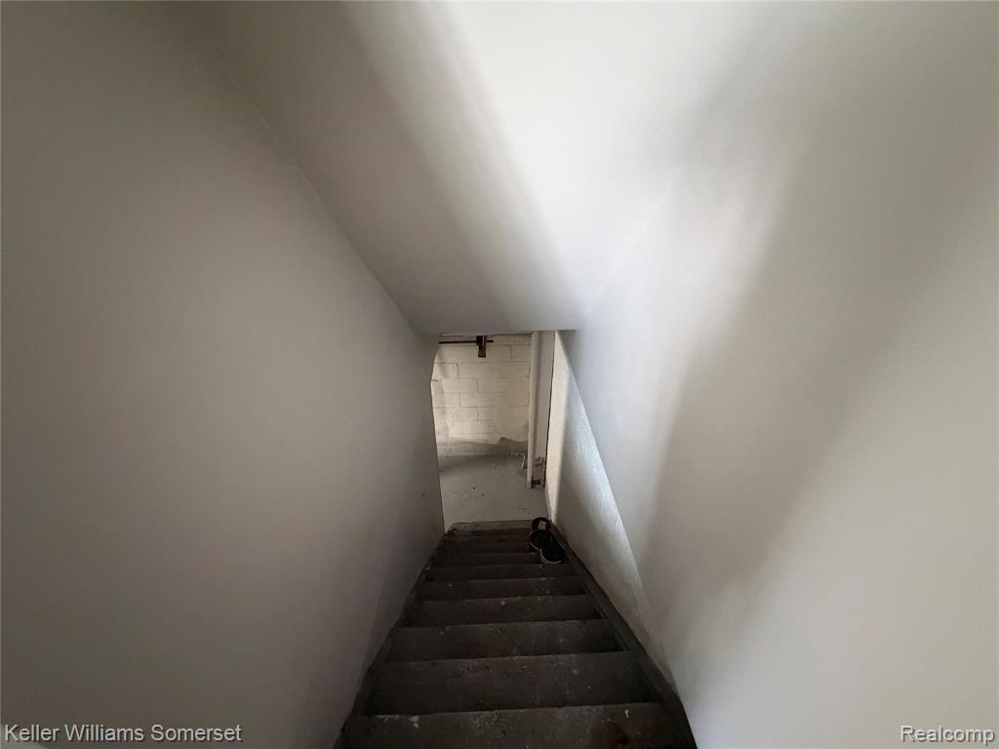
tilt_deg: -31.6
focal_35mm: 14
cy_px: 374
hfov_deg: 102.1
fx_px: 404
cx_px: 500
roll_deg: +1.1
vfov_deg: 85.7
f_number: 2.2
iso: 1250
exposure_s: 1/60
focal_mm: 2.22
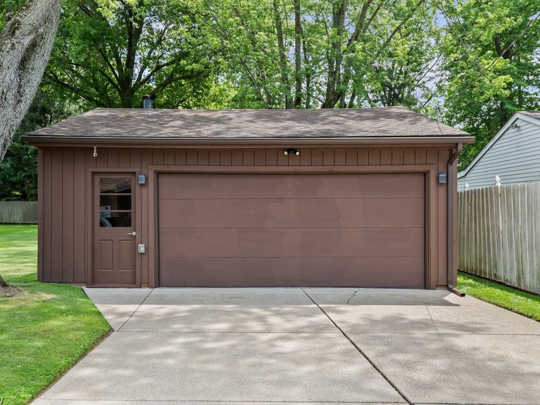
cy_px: 203
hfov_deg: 55.3
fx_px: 515
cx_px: 255
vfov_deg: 43.0
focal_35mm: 33
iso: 250
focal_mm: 20
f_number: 9
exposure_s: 1/40
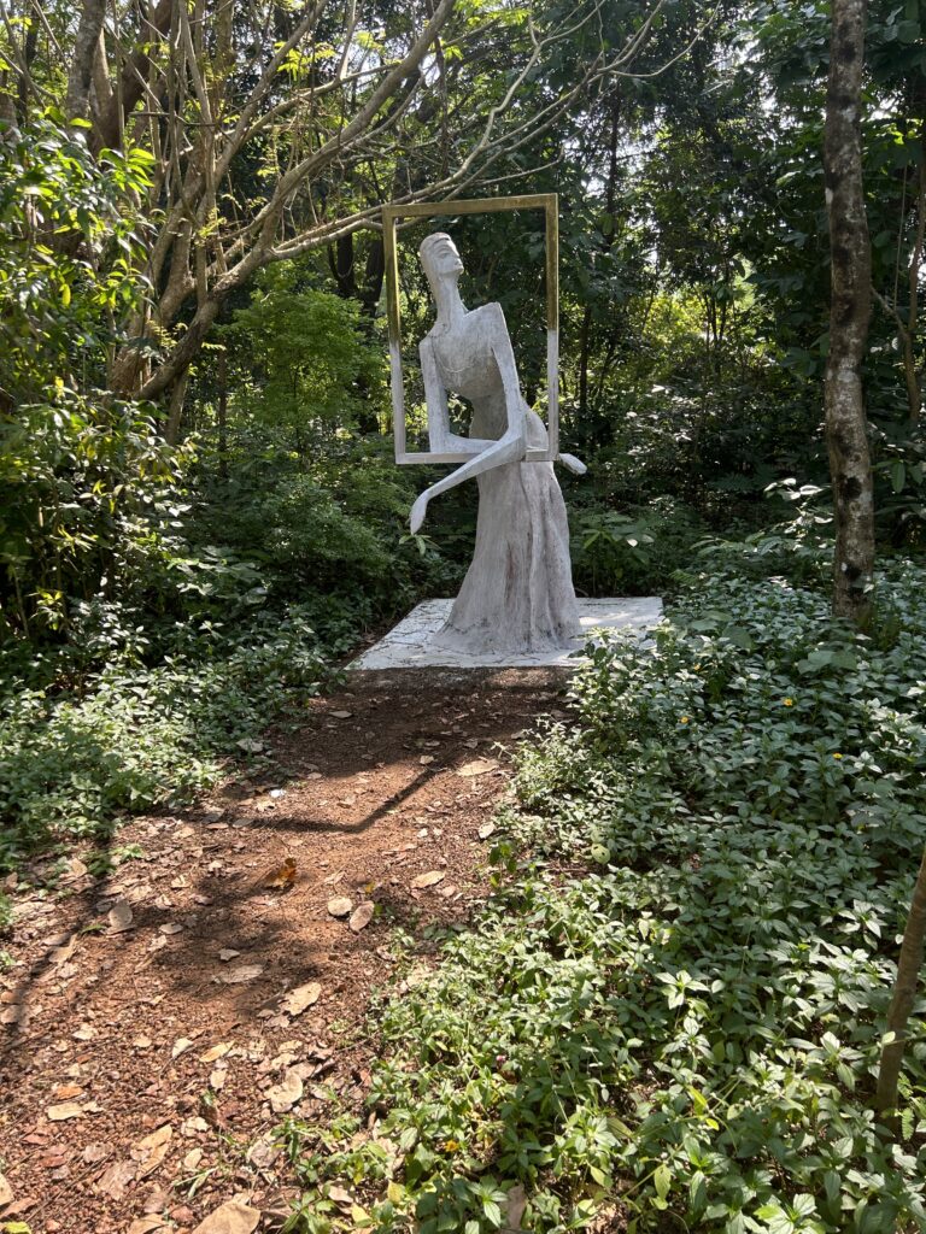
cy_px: 617
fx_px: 927
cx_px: 463
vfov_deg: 67.3
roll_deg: +2.9
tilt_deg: -11.8
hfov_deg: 53.1
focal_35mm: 26
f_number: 1.5
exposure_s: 1/531
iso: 50
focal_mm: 5.7
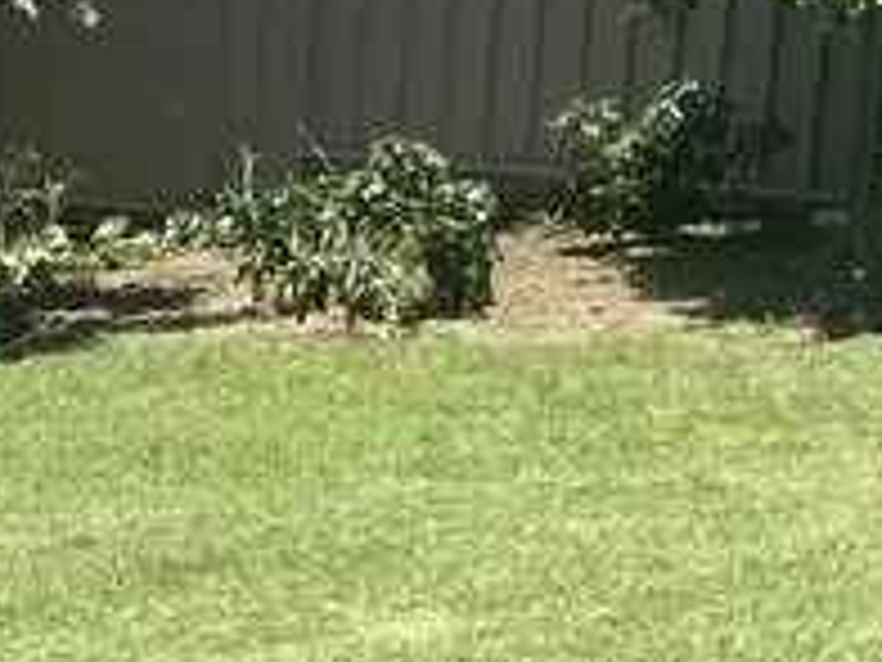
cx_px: -752
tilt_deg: -14.3
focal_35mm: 144
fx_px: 3669
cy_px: 630
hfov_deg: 12.4
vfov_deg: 10.2
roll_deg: -1.1
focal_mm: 3.99
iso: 20
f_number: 1.8
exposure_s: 1/1412
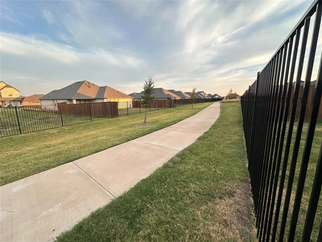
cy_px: 121
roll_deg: +1.4
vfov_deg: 85.7
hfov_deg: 102.1
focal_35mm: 14
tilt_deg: -8.7
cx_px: 161
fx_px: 130
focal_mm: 2.22
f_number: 2.2
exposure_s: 1/401
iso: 40
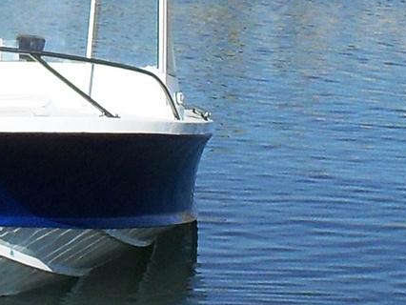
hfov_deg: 22.4
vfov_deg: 17.4
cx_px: -1
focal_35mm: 84
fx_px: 986
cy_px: 53
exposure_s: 1/350
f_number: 8.4
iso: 100
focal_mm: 6.3
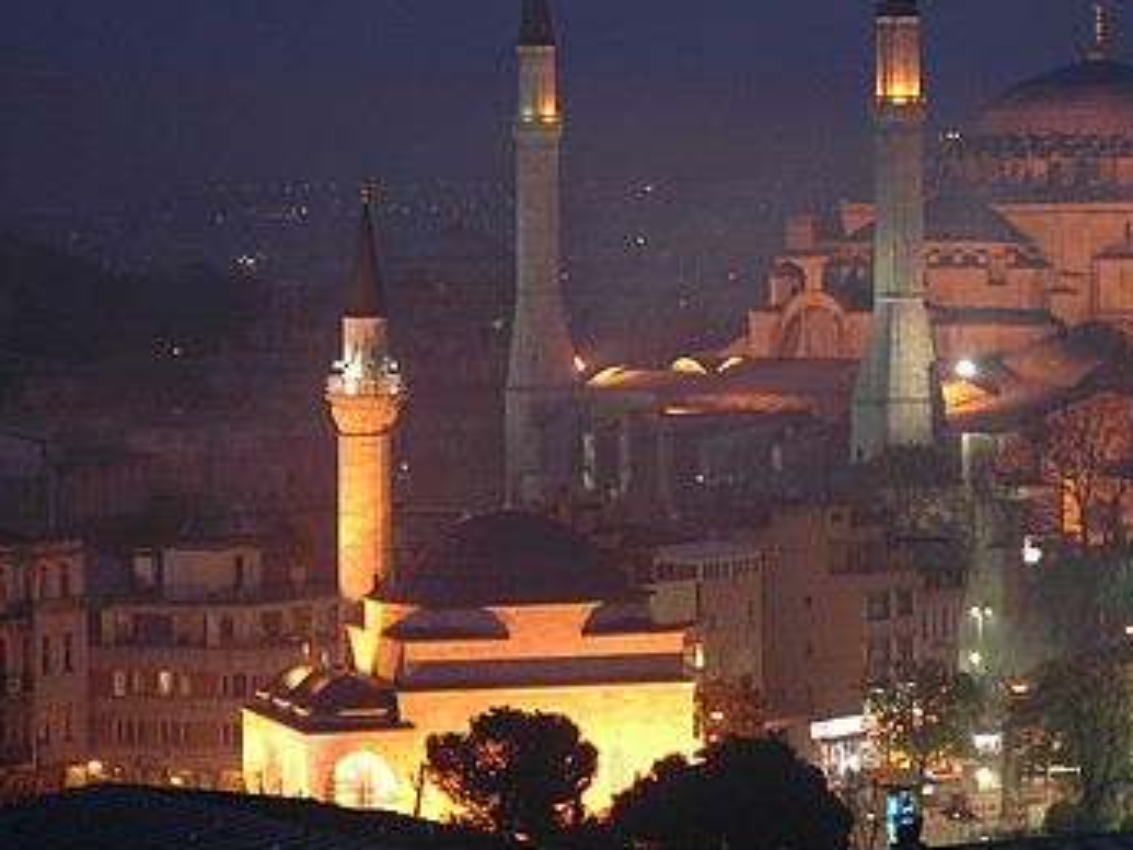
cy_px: 310
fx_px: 4911
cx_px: 736
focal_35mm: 150
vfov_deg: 9.9
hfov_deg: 13.1
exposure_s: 1/1.6
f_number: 4.5
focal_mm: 62
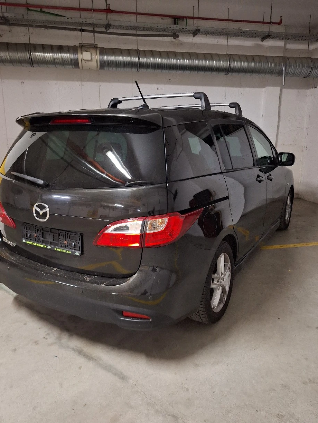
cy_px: 202
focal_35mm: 25
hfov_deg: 54.9
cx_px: 165
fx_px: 306
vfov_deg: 69.3
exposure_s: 1/20
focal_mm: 5.54
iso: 640
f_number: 1.8
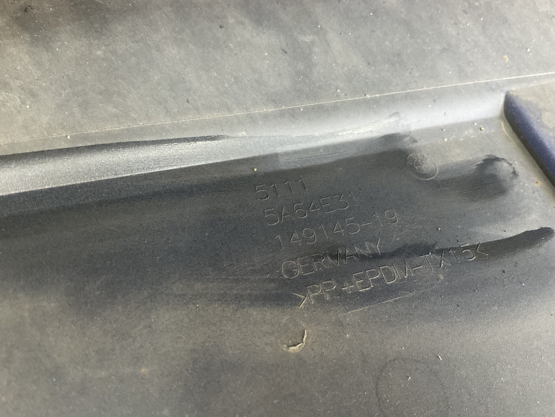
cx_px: 278
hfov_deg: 61.7
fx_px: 465
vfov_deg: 48.2
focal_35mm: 29
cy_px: 208
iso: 250
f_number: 1.8
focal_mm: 3
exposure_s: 1/50
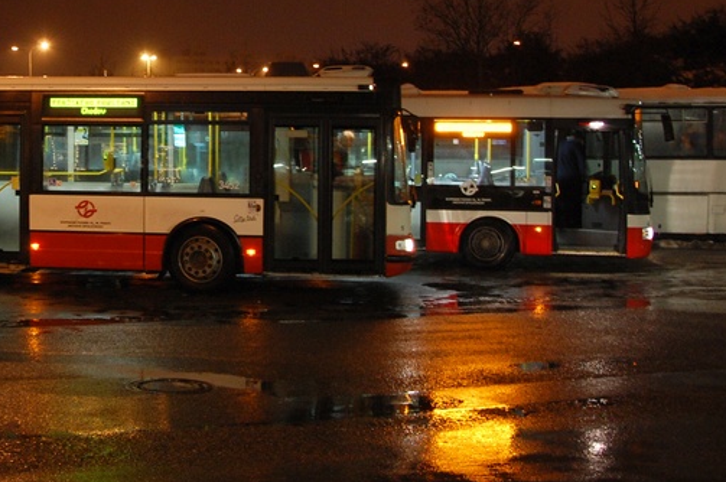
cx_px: 114
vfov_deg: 22.8
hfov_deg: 32.7
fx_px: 1188
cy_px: 136
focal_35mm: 59
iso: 800
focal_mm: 22
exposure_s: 1/8
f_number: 3.8
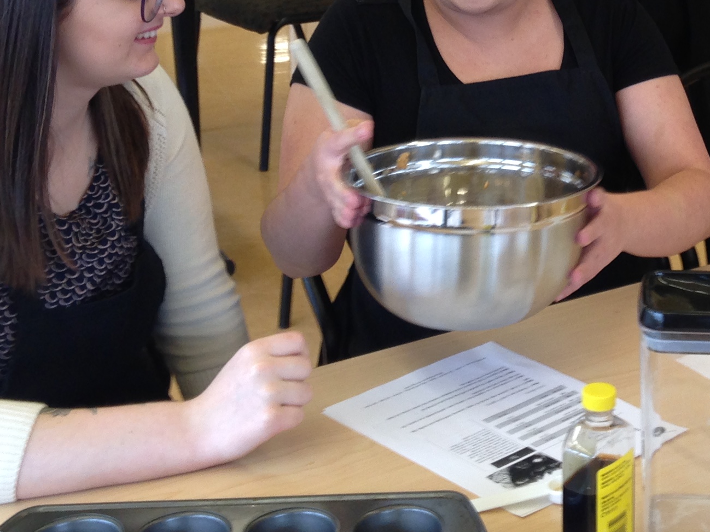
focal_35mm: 83
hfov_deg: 23.1
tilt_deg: -11.6
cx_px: 595
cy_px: -44
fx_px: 1702
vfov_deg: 17.2
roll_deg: +0.2
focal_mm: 4.12
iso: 50
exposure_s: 1/60
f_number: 2.4
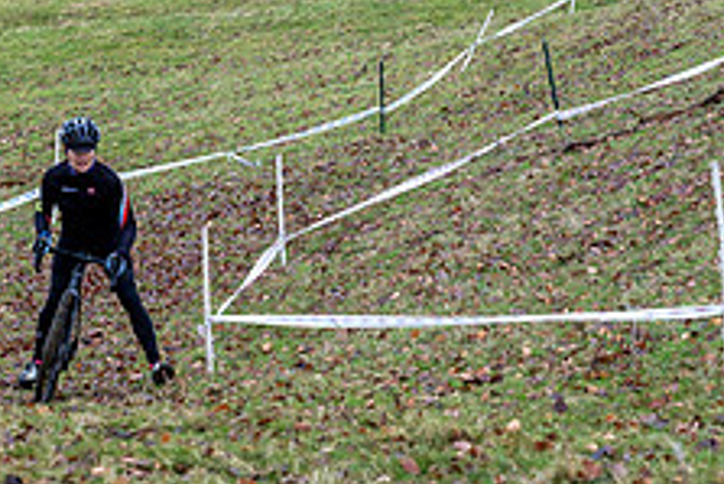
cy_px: 161
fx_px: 3562
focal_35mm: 177
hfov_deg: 11.5
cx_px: 39
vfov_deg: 7.8
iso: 1000
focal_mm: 68
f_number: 3.5
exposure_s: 1/1000
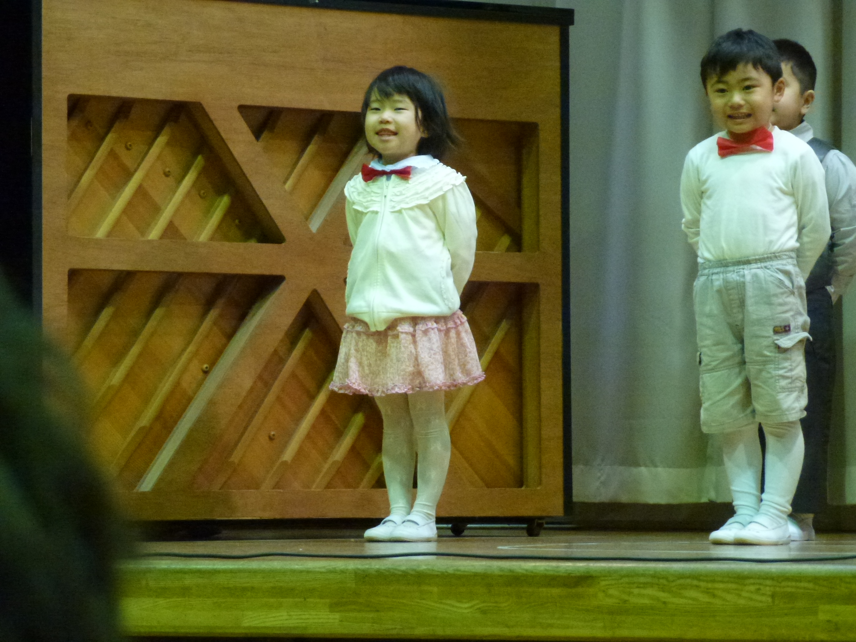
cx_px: 428
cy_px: 321
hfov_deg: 11.8
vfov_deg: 8.8
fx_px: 4154
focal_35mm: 168
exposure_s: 1/15
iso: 800
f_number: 5.4
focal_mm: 30.1
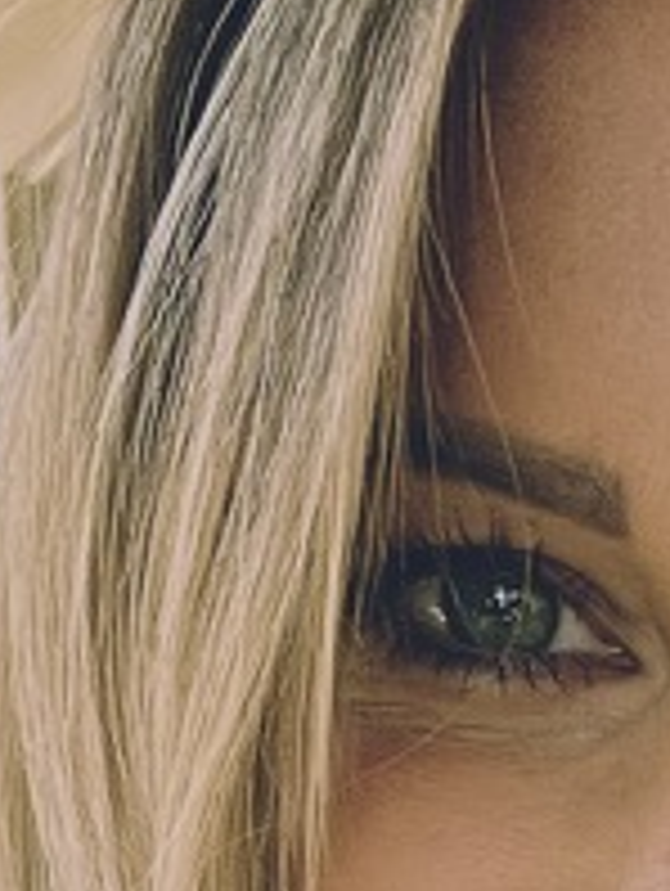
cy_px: 1998
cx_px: 1515
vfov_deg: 11.1
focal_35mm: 155
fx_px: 3991
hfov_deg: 8.8
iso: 100
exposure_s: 1/81
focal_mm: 2.71
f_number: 2.2
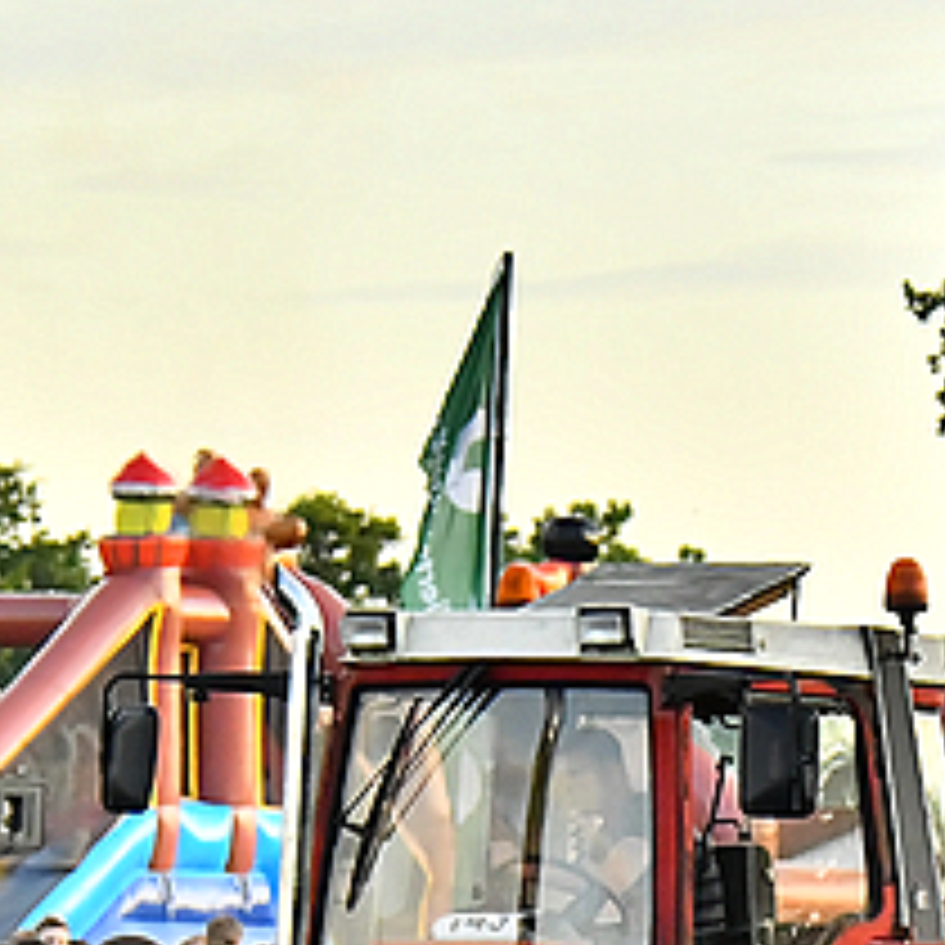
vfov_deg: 3.8
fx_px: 14227
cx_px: 644
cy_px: 1046
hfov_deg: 3.8
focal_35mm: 461
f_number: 5.6
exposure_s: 1/1600
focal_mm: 95
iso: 2500
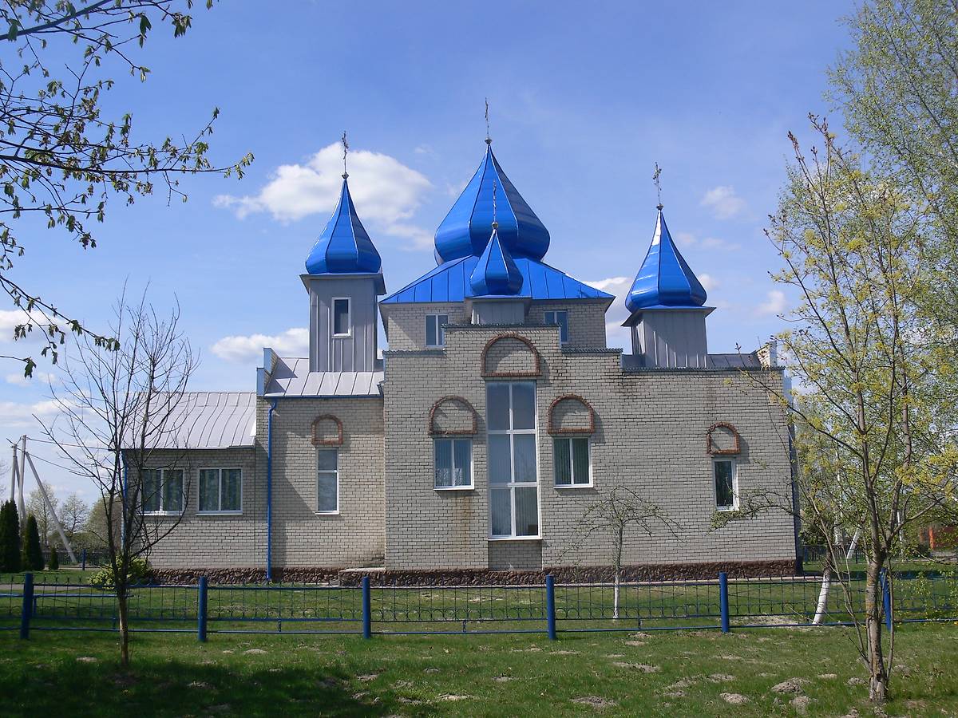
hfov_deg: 52.6
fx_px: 969
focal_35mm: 35
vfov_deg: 40.7
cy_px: 359
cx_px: 479
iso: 80
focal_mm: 7.4
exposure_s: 1/320
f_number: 5.6
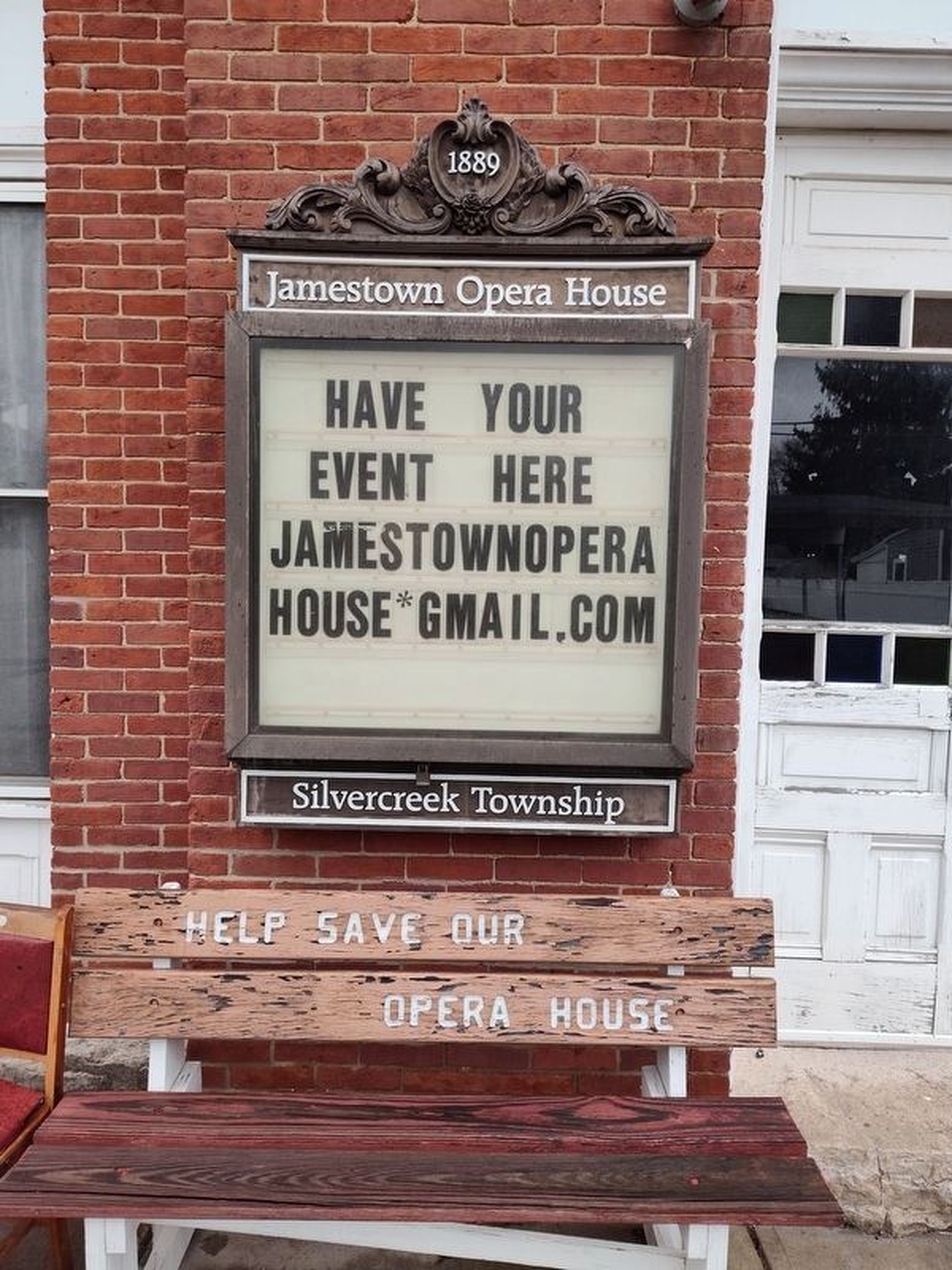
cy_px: 635
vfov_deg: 73.9
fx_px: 843
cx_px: 476
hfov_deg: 58.9
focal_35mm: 23
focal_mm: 5.56
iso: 388
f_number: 1.8
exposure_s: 1/120
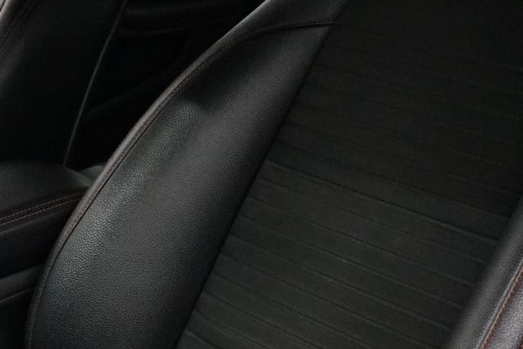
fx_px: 1554
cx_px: 49
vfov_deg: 12.8
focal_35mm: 107
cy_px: 200
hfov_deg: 18.8
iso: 3200
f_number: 3.5
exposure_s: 1/160
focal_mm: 29
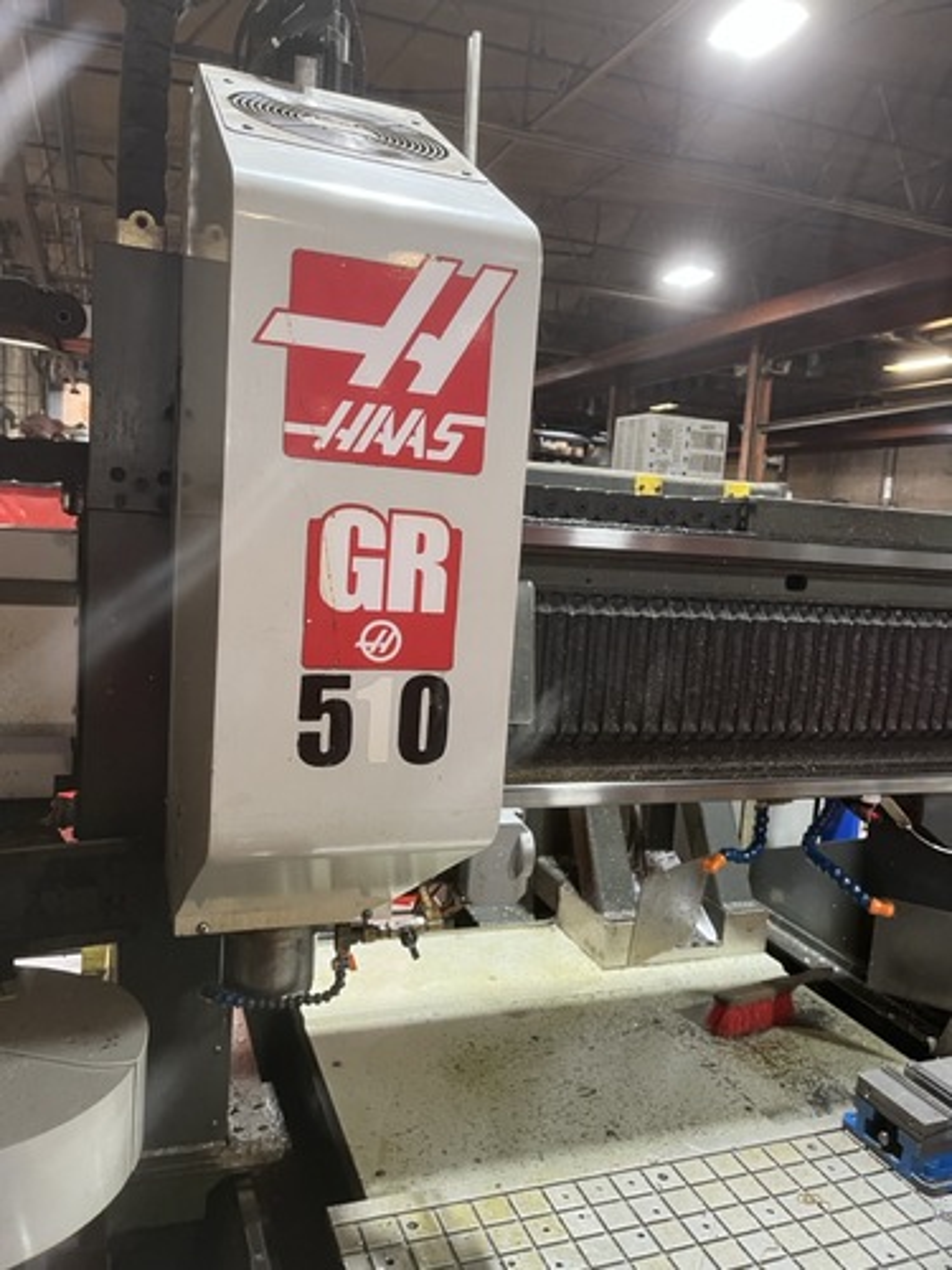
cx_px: 476
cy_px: 635
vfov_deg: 67.3
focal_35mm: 26
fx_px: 953
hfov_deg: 53.1
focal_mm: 5.1
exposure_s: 1/60
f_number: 1.6
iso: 200
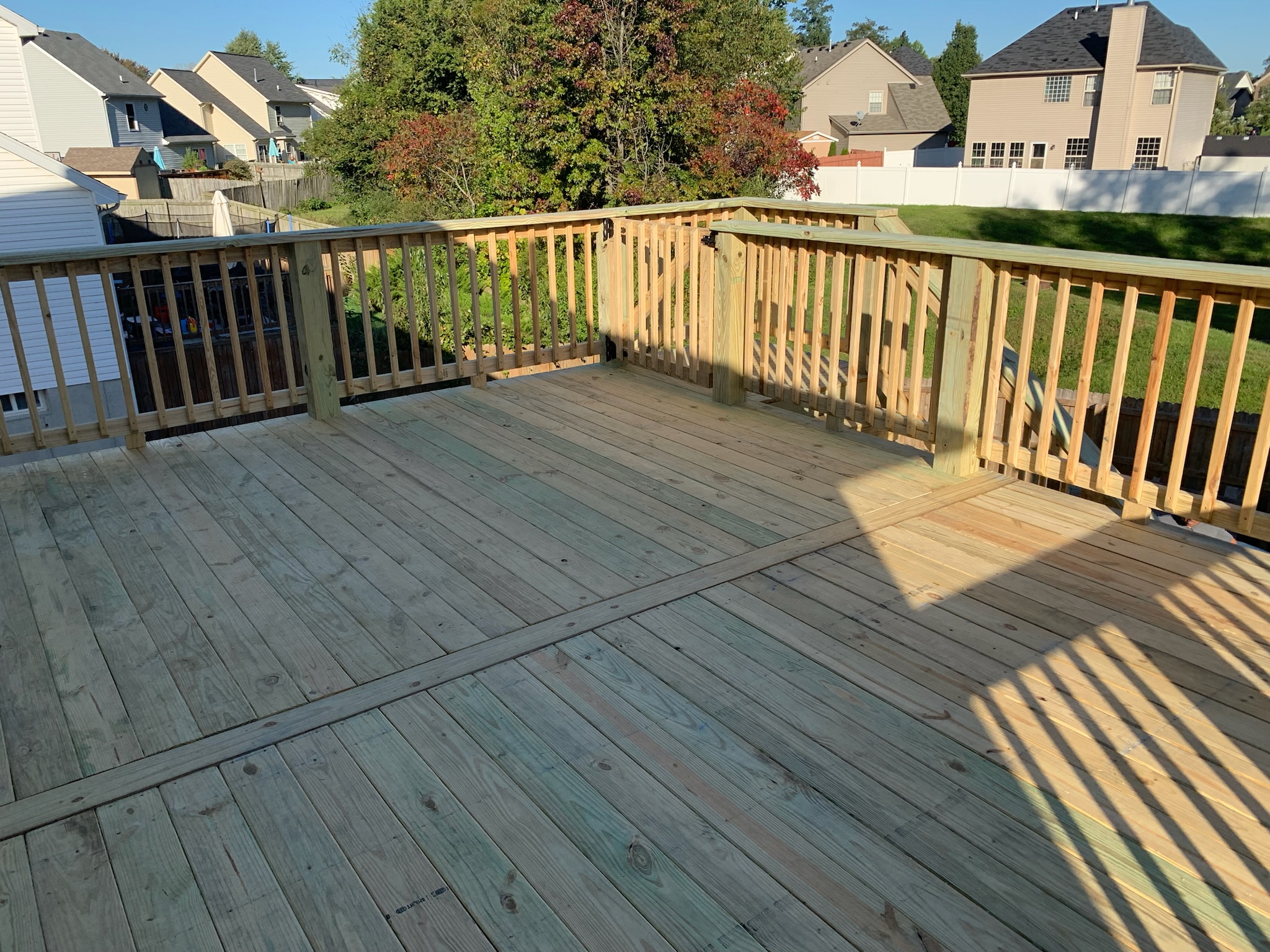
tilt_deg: -21.2
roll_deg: +1.6
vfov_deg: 53.1
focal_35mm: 26
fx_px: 954
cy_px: 476
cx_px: 635
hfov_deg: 67.3
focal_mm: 4.25
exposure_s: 1/1332
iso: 25
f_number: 1.8
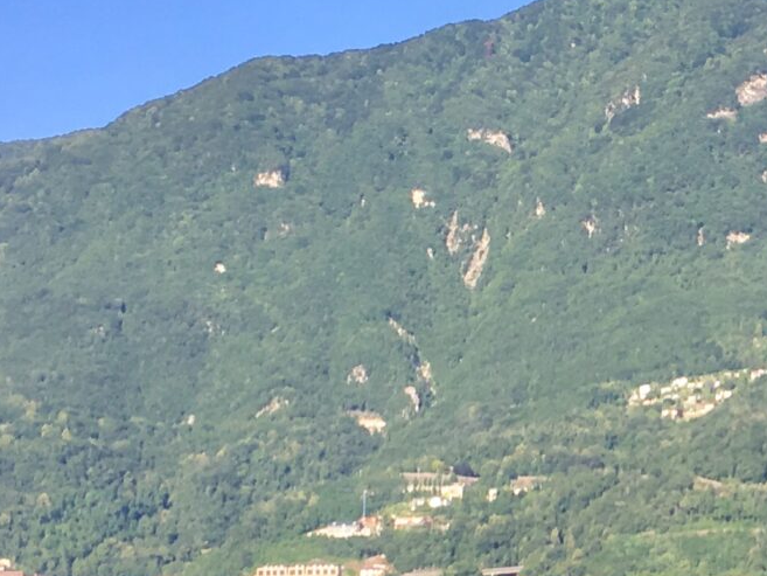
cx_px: 818
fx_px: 2504
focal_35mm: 113
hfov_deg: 16.9
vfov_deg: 13.0
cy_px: 473
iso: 25
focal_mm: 4.15
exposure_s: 1/288
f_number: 2.2
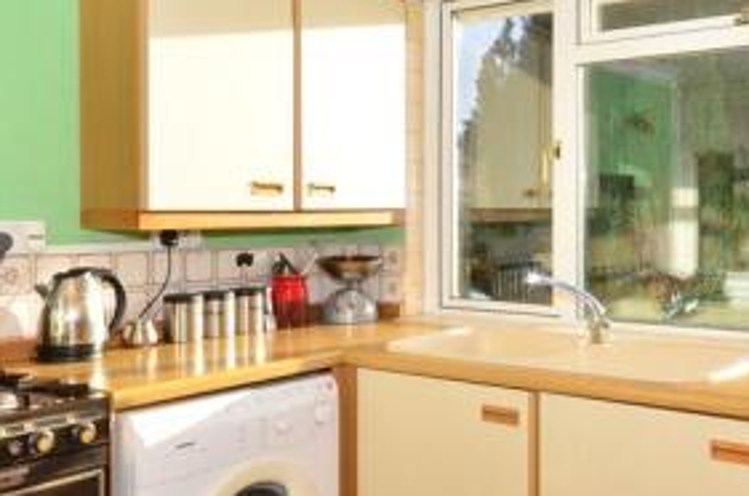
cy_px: 211
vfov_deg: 31.7
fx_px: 872
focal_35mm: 42
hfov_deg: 45.4
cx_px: 528
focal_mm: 12
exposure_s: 1/200
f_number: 13
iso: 640
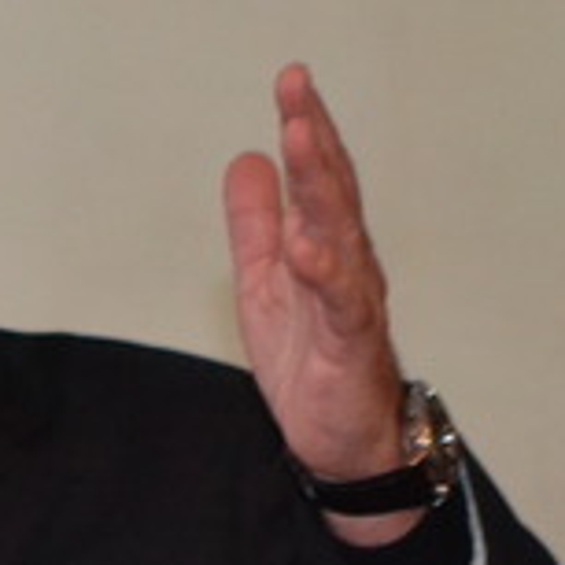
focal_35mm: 333
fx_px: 6149
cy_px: 305
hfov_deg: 5.2
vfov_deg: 5.3
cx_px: -155
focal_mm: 50
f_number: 5.6
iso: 3200
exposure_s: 1/60
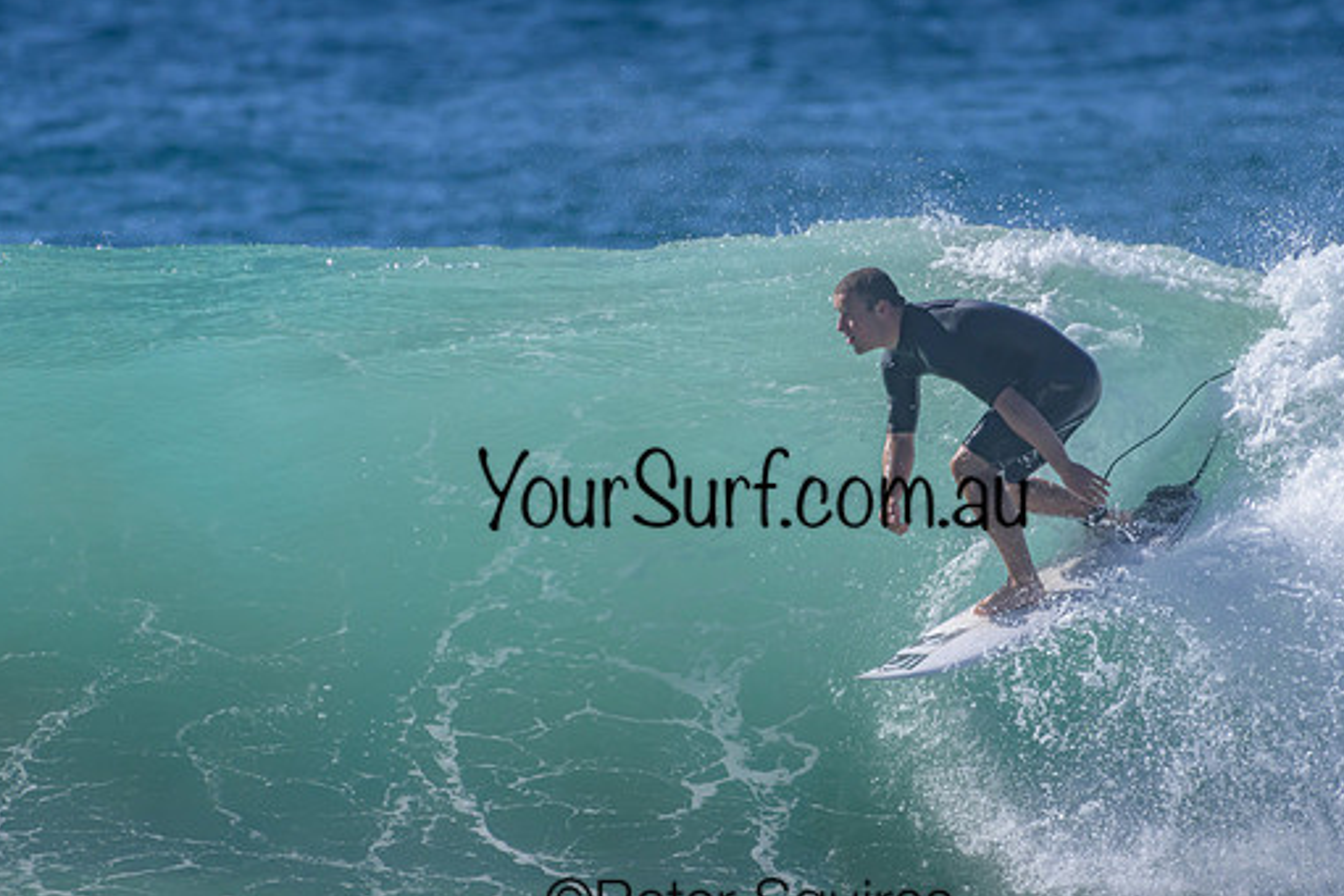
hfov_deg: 1.8
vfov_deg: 1.2
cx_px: 750
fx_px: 42345
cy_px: 466
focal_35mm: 1134
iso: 800
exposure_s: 1/2000
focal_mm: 1000
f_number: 11
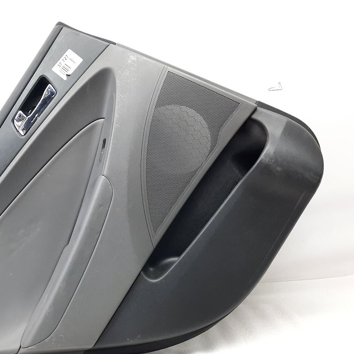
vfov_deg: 46.0
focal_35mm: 36
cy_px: 193
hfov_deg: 44.5
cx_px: 89
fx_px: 417
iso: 200
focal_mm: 4.6
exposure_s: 1/50
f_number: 2
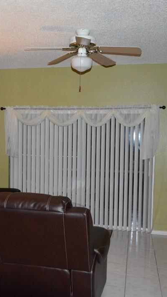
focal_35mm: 43
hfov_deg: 27.4
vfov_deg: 47.3
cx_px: 44
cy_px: 149
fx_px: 338
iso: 3200
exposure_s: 1/60
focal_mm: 18
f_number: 3.5
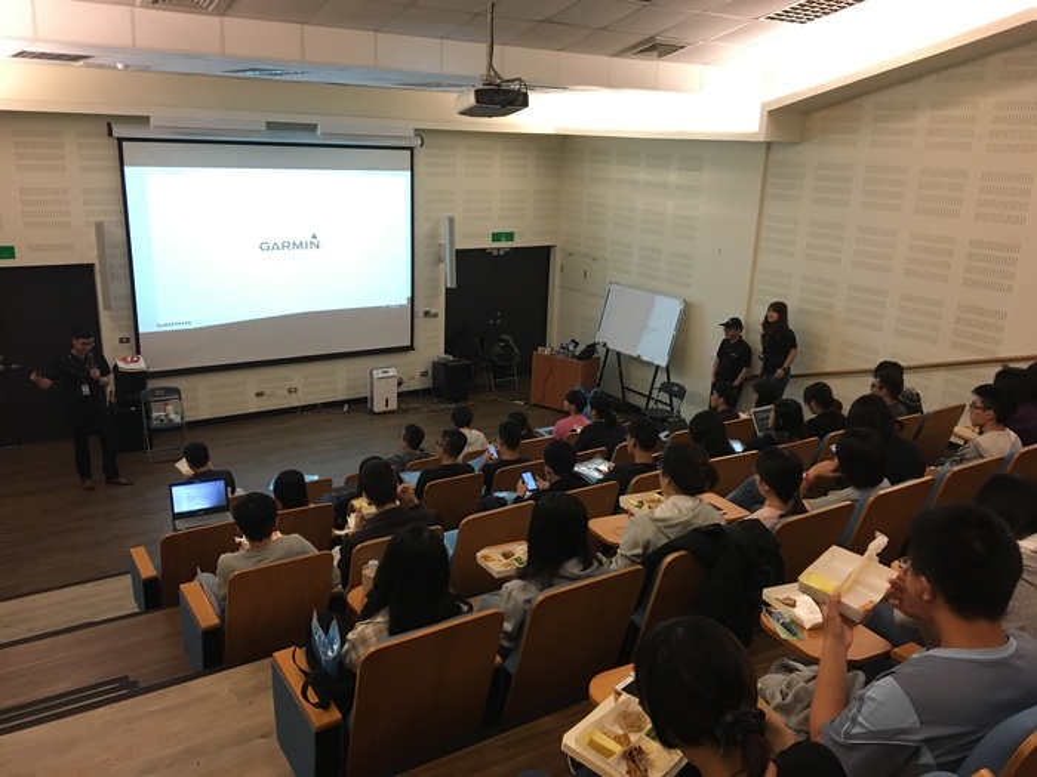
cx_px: 518
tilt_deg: -16.8
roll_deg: -2.6
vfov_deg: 48.2
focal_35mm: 29
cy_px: 388
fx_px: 869
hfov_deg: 61.7
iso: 125
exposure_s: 1/30
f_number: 2.2
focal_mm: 4.15
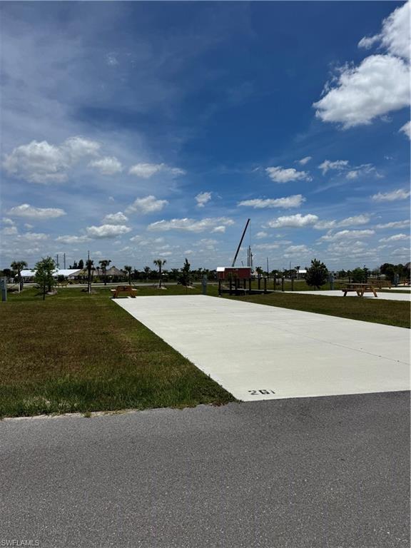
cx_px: 206
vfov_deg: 71.6
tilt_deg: +1.1
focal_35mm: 24
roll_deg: +1.4
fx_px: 380
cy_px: 274
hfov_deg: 56.8
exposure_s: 1/12346
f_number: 1.78
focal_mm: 6.76
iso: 80
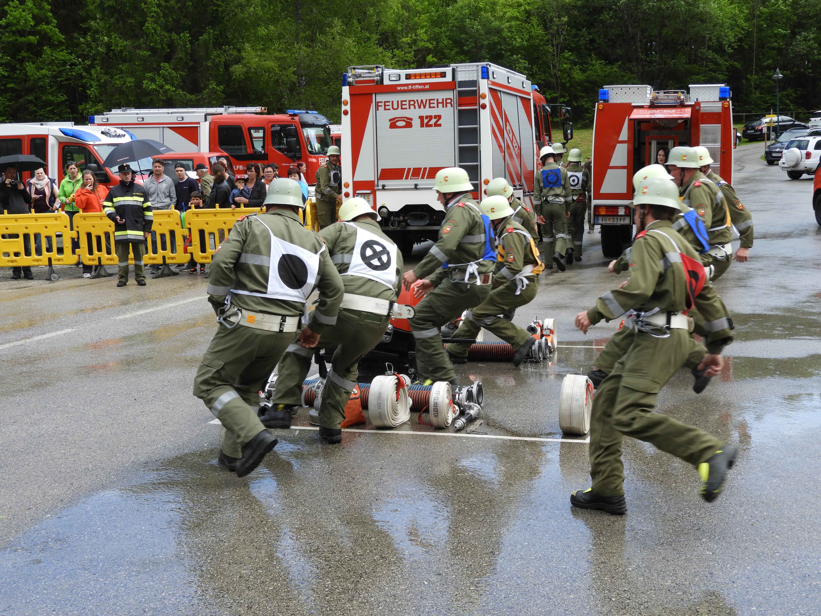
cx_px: 410
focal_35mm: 50
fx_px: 1186
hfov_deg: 38.2
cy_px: 308
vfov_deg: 29.1
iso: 100
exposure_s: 1/320
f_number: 4
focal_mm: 9
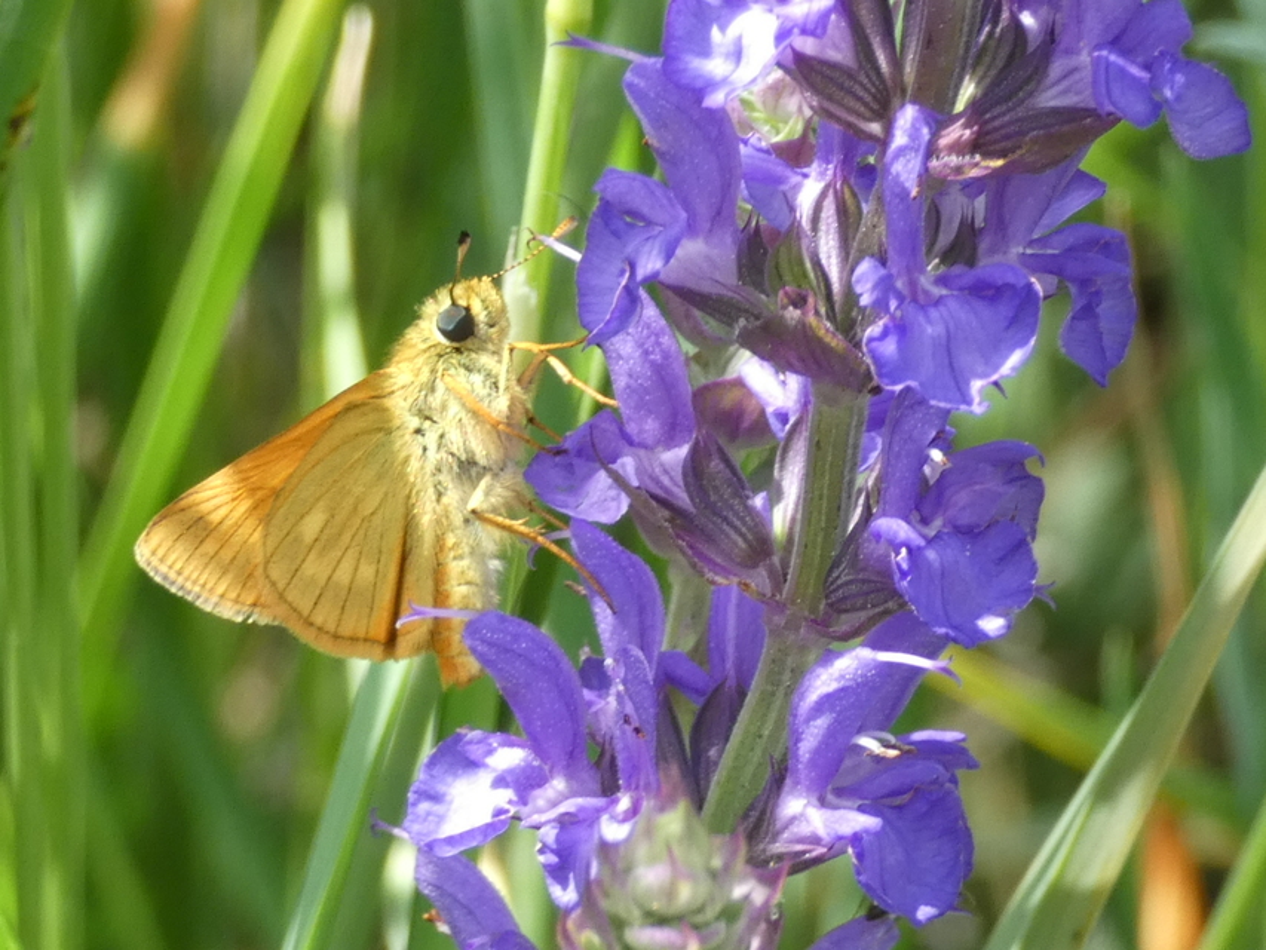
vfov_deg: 11.0
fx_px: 4938
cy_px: 475
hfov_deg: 14.6
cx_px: 633
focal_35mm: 135
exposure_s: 1/80
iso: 200
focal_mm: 24.2
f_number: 5.3
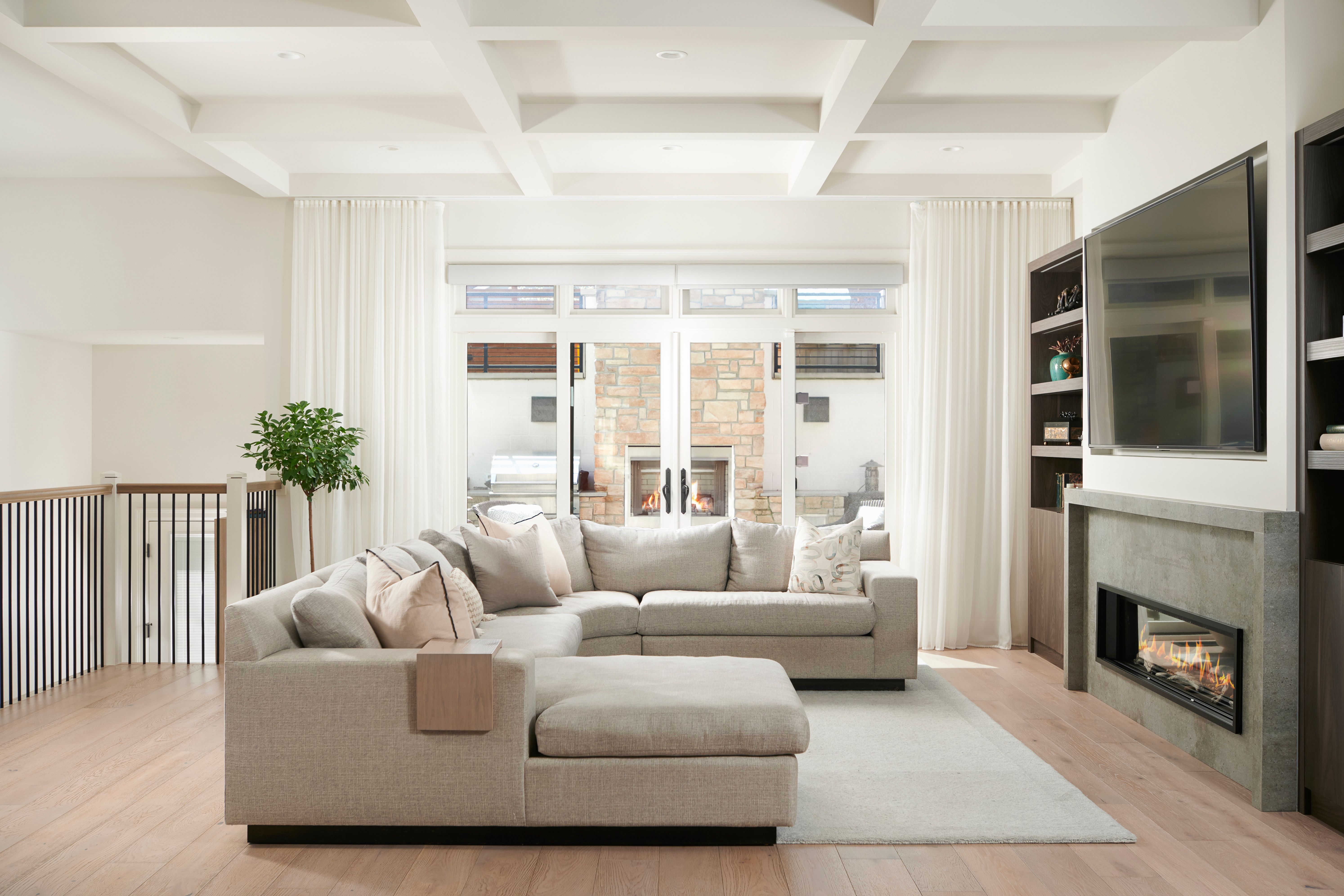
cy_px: 448
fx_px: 1195
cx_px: 672
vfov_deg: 41.1
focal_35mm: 32
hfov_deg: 58.7
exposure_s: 1/100
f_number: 8
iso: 200
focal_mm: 32
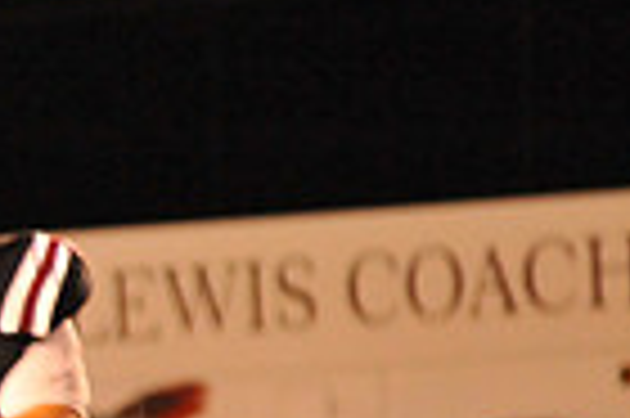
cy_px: 625
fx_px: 14455
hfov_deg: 2.5
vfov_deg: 1.7
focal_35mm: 827
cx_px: -662
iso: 5000
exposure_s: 1/160
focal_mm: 200
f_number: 5
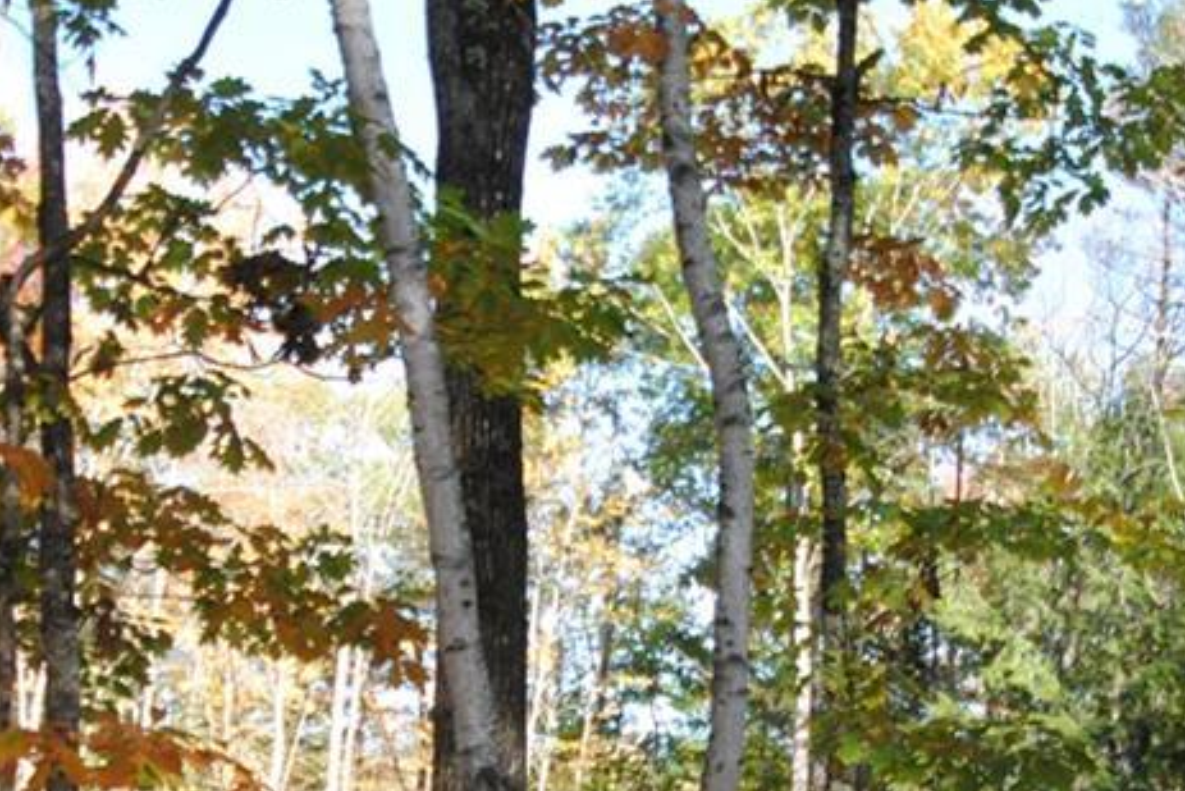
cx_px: 591
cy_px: 666
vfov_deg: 18.5
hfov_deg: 27.7
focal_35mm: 73
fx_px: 2404
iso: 110
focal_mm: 22
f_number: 4.5
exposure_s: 1/125
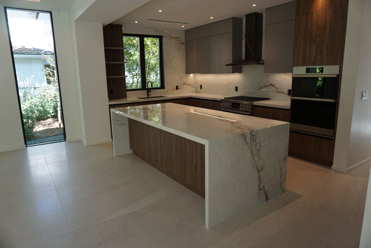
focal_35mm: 24
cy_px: 124
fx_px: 248
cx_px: 186
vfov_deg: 53.2
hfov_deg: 73.7
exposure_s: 1/160
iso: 320
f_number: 4
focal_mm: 16
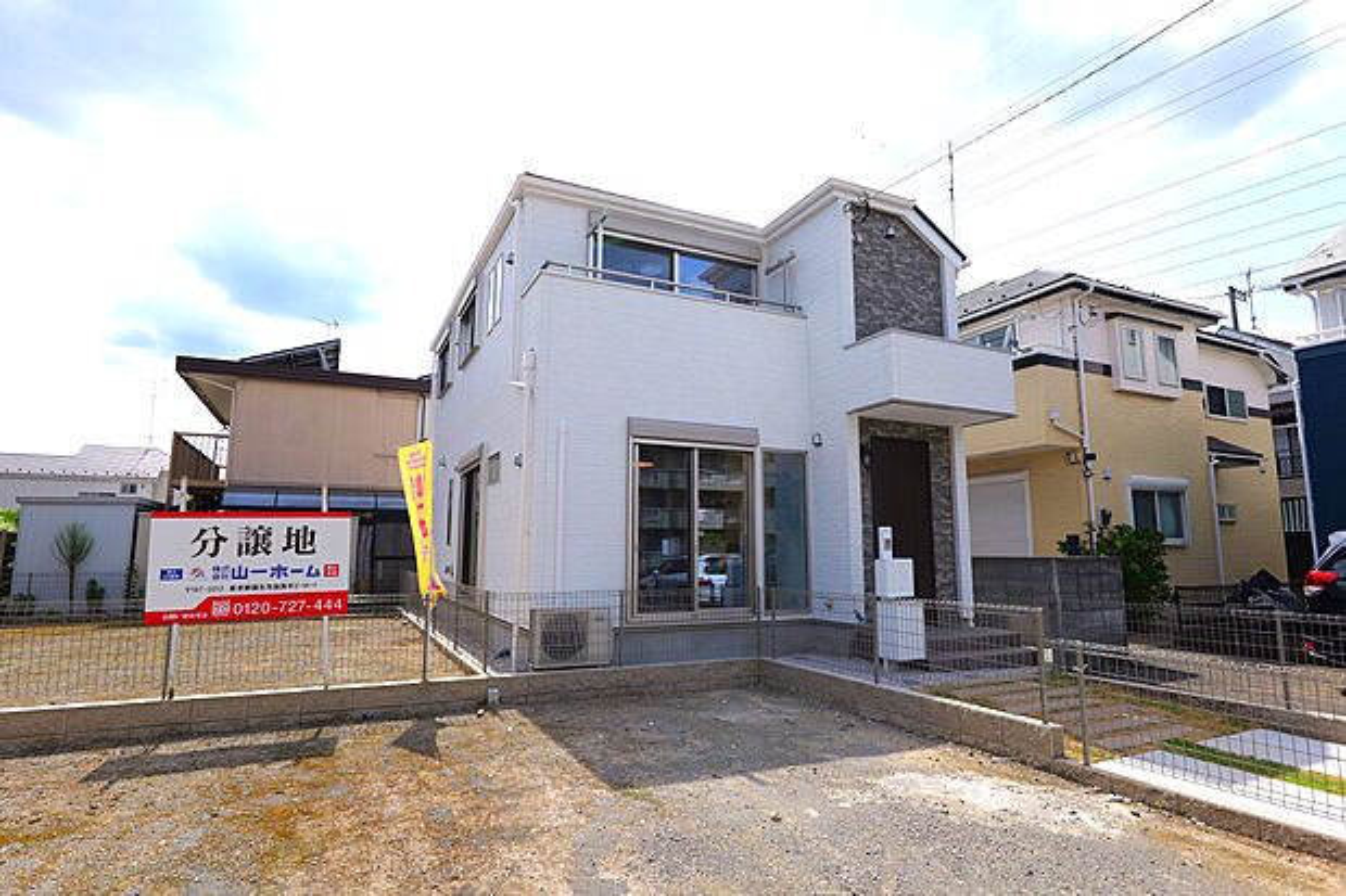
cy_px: 448
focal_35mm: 18
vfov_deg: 67.4
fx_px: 673
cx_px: 673
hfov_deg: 90.0
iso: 100
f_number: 8
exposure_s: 1/200
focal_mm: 18
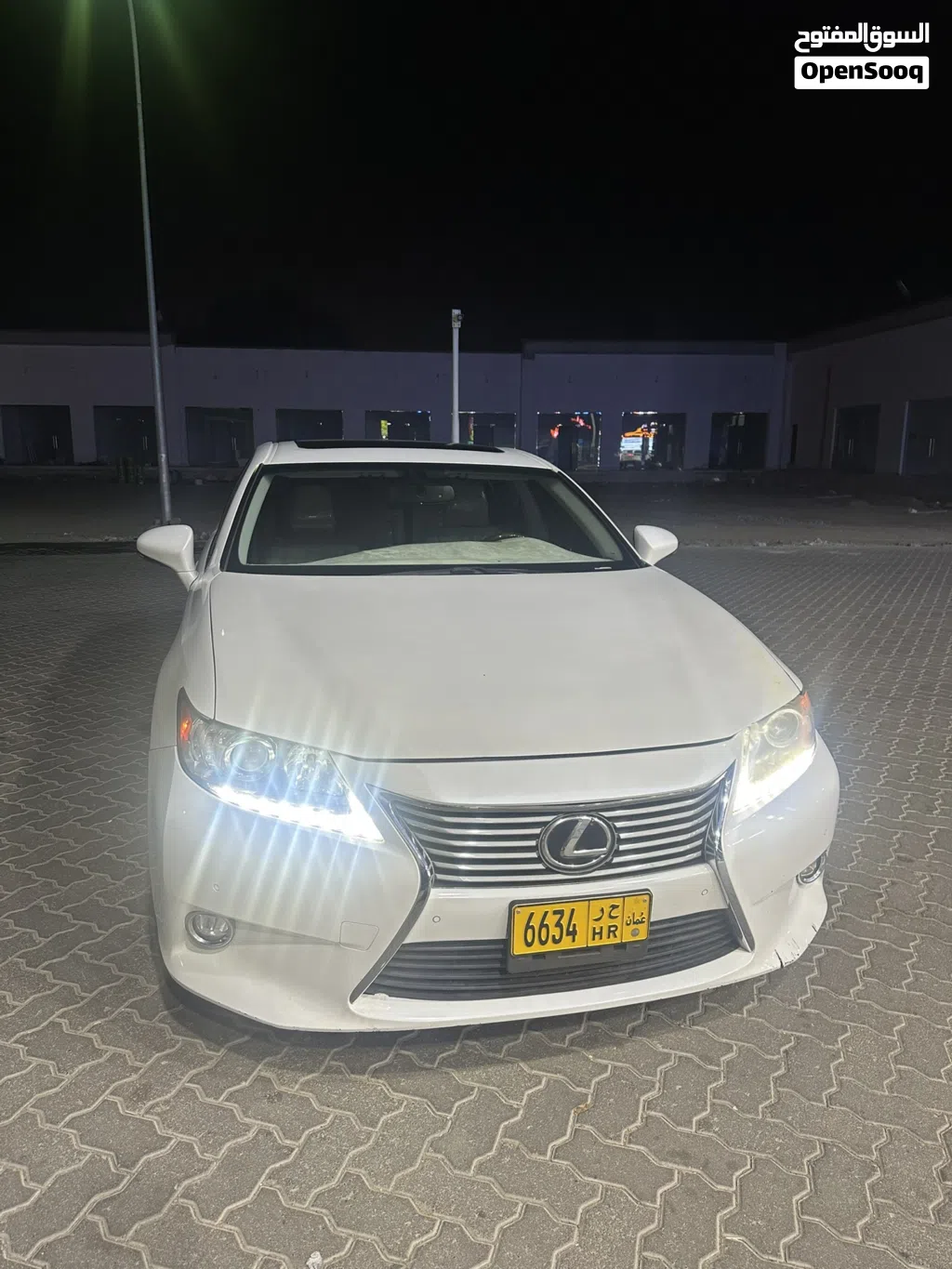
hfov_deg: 56.8
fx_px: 880
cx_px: 476
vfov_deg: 71.6
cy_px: 634
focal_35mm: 24
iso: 160
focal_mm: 6.86
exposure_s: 1/50
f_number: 1.78
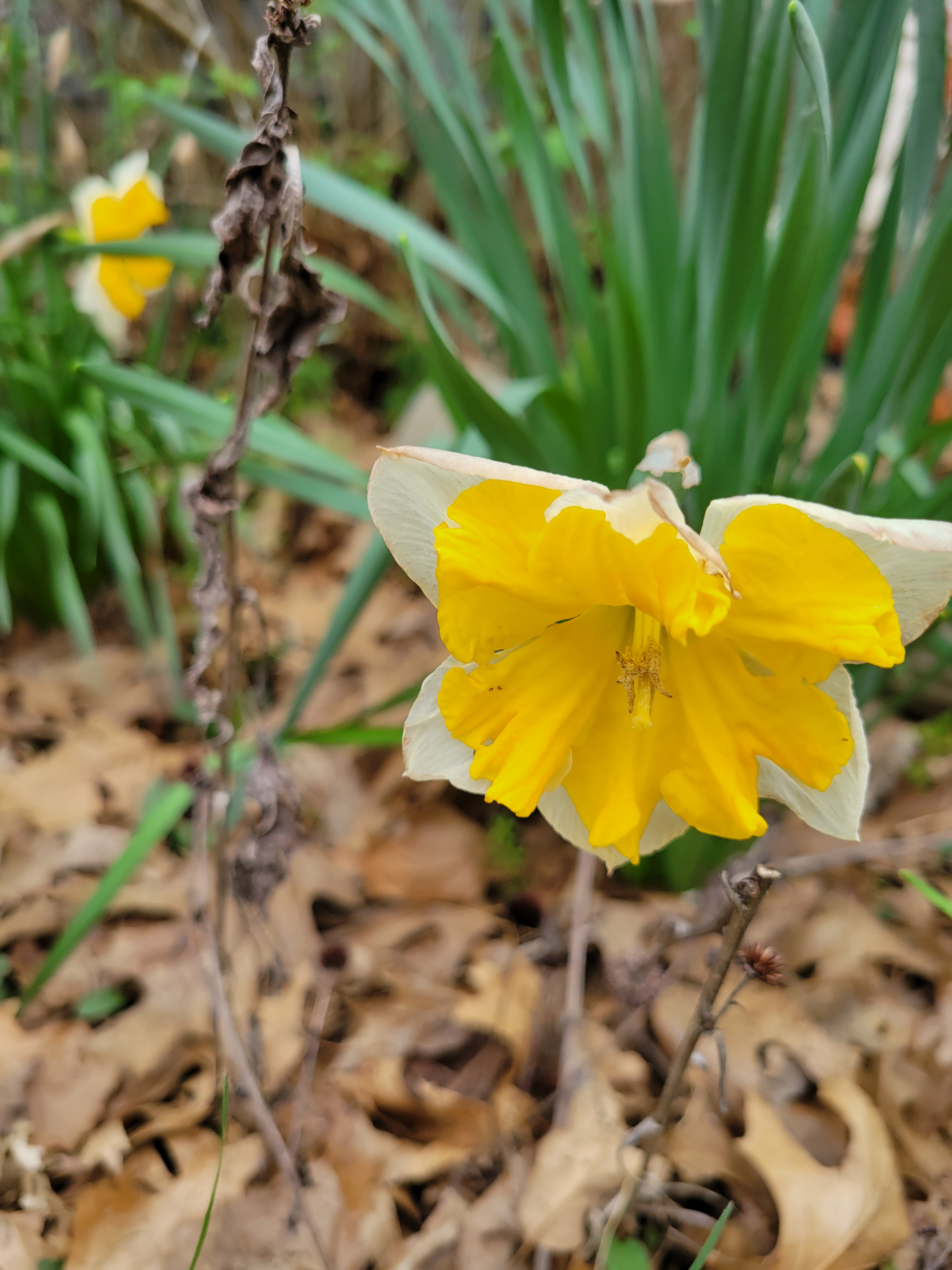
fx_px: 953
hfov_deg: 53.1
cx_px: 476
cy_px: 635
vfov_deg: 67.3
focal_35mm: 26
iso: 40
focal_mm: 5.4
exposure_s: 1/299
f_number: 1.8
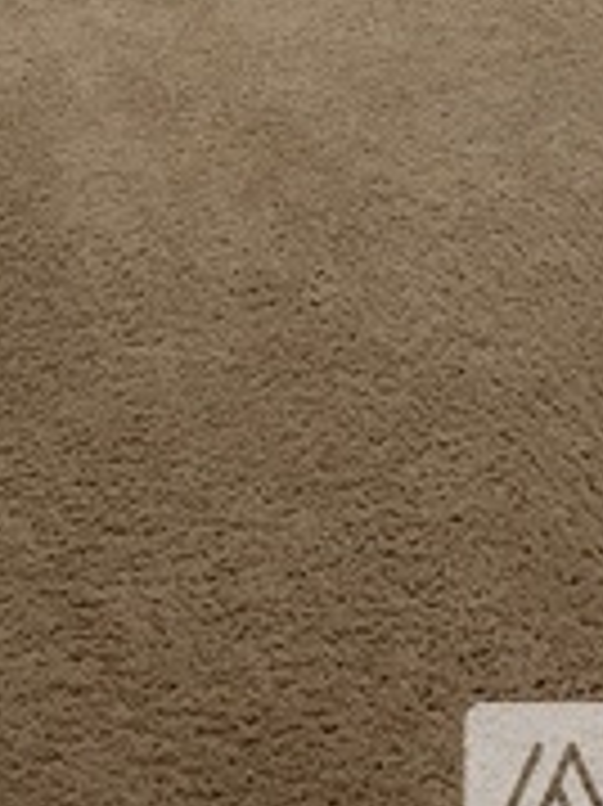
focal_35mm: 97
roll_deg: -0.7
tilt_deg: -13.8
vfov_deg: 16.9
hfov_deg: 15.1
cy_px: -619
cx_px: 68
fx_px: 2256
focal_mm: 5.7
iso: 320
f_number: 1.5
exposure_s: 1/60
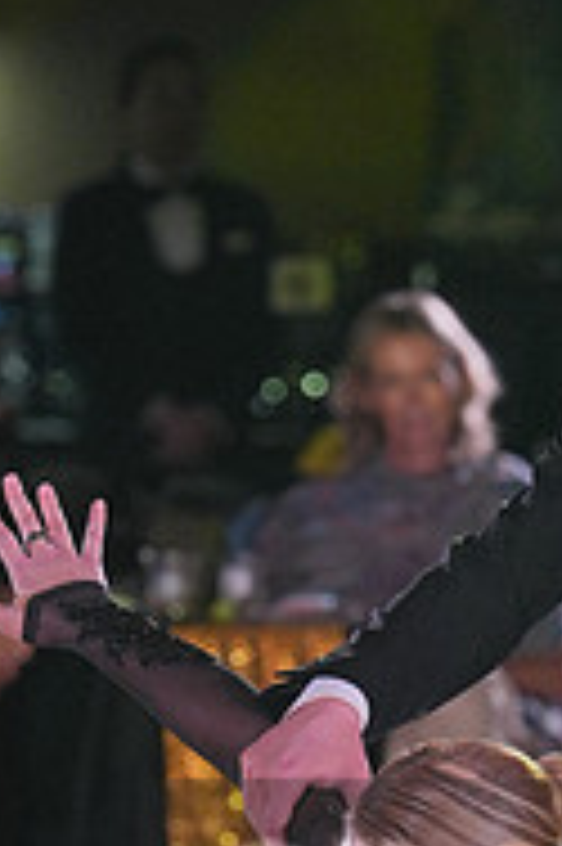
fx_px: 16303
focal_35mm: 695
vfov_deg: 3.0
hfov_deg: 2.0
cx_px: 762
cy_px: 932
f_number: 4
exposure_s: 1/400
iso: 1000
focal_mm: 150
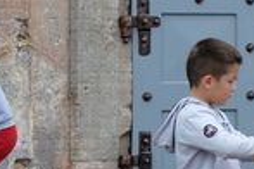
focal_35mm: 222
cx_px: 501
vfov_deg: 6.2
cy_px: 23
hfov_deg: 8.8
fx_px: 1566
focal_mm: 34.3
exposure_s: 1/150
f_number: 4
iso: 200
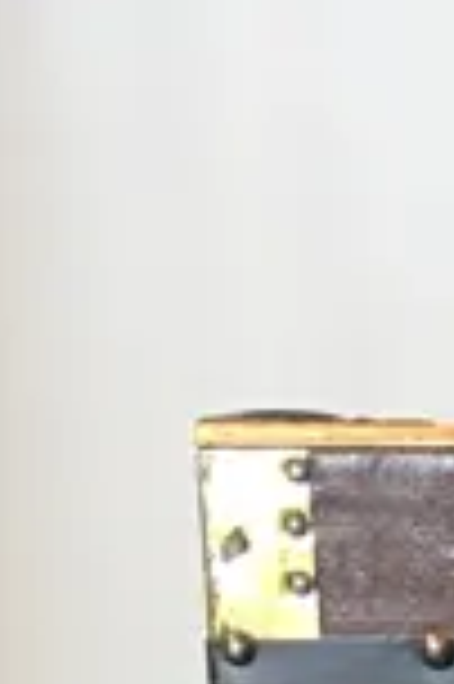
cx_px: 2203
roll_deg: +0.2
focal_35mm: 203
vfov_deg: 9.7
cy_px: 1130
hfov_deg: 5.3
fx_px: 3849
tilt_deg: -6.6
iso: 64
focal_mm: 4.15
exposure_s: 1/17
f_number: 2.2
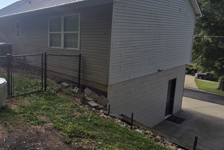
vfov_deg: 49.2
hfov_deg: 61.5
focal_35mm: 26
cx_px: 34
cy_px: 59
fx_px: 162
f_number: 2.2
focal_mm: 2.2
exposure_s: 1/2134
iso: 50
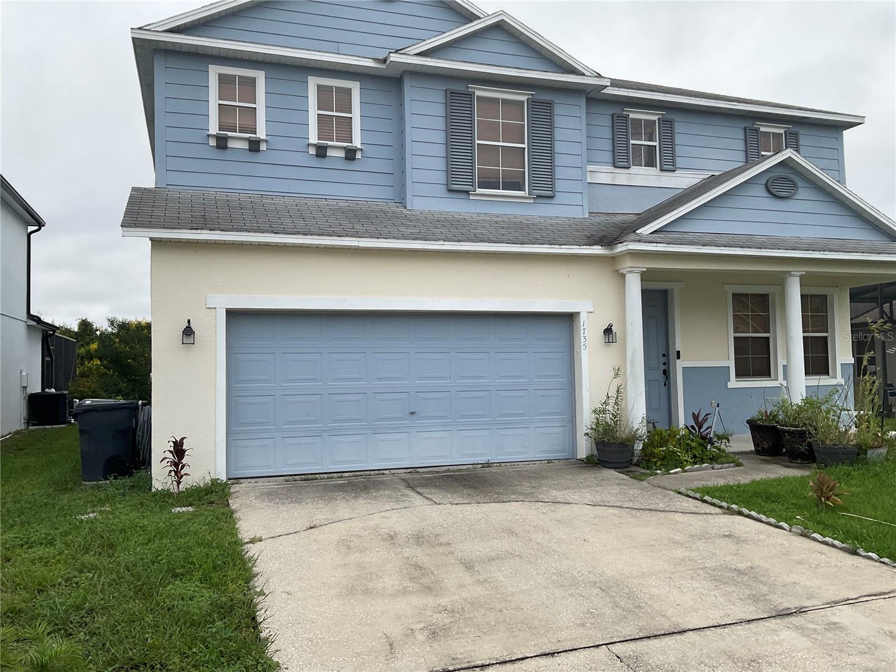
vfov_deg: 48.2
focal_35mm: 29
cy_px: 336
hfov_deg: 61.7
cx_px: 448
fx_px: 751
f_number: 1.8
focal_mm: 3
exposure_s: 1/683
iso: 16
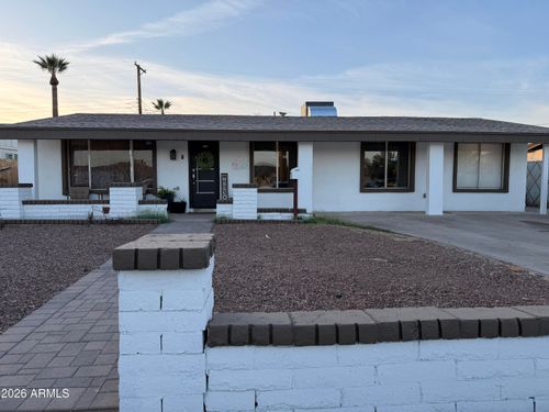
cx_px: 274
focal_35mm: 24
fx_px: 381
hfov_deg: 71.6
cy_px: 206
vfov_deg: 56.8
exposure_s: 1/1464
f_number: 1.78
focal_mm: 6.76
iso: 100
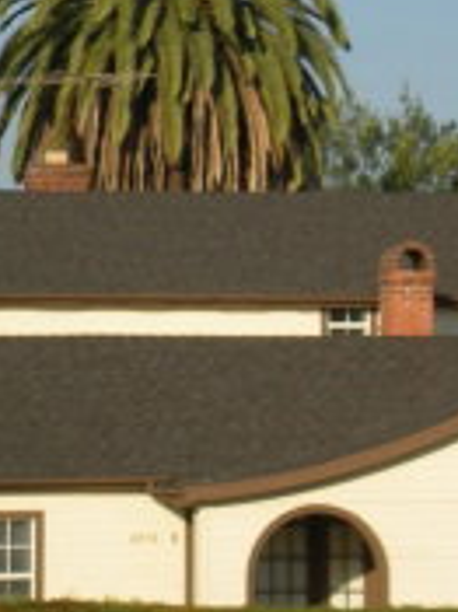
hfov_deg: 6.8
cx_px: 269
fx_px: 3833
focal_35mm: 217
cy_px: 315
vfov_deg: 9.1
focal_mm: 12.3
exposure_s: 1/260
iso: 64
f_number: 6.5
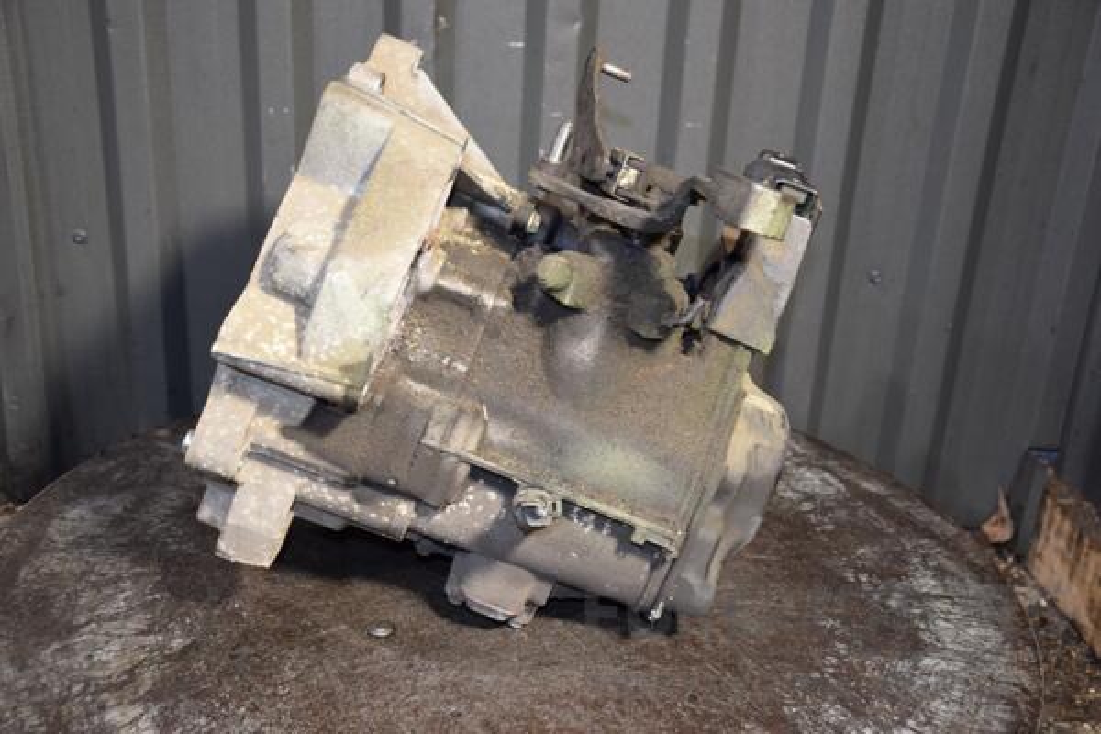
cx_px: 550
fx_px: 1376
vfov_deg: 29.9
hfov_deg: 43.6
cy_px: 367
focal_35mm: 45
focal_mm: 30
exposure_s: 1/80
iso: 800
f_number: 5
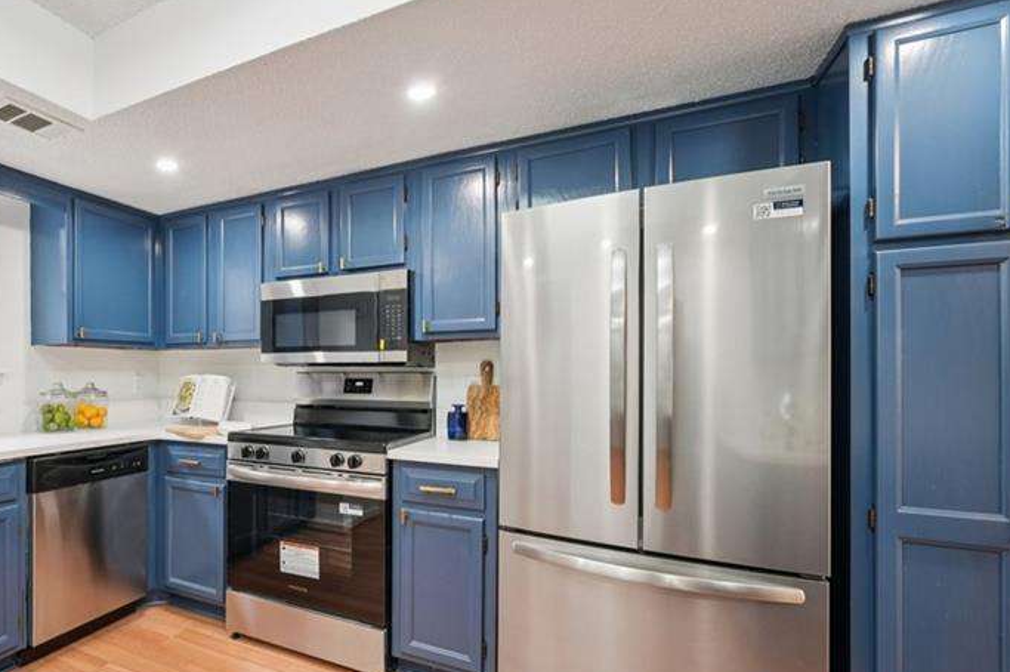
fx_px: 505
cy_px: 368
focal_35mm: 18
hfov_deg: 85.2
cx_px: 297
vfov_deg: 67.1
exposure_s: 1/8
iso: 400
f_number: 7.1
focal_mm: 12
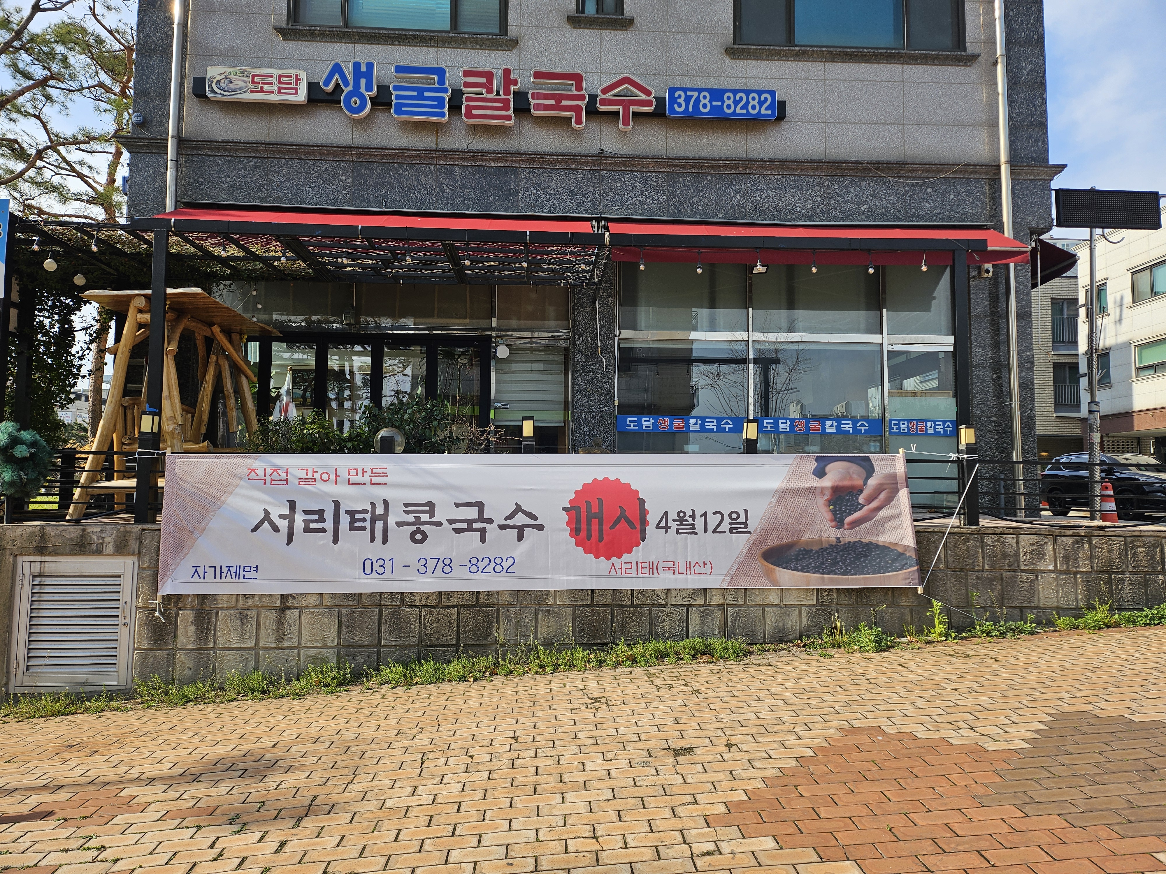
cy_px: 437
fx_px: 808
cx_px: 583
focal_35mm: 24
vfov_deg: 56.8
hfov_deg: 71.6
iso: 50
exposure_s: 1/1894
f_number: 1.8
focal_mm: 5
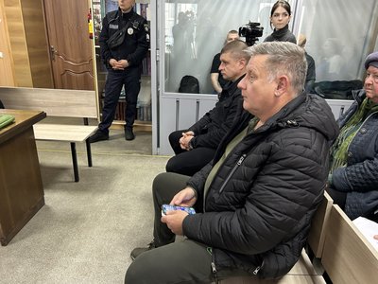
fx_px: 284
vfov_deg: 53.1
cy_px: 142
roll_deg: -2.6
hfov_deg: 67.3
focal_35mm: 26
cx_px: 189
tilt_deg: -20.8
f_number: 1.5
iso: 400
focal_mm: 5.7
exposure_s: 1/60
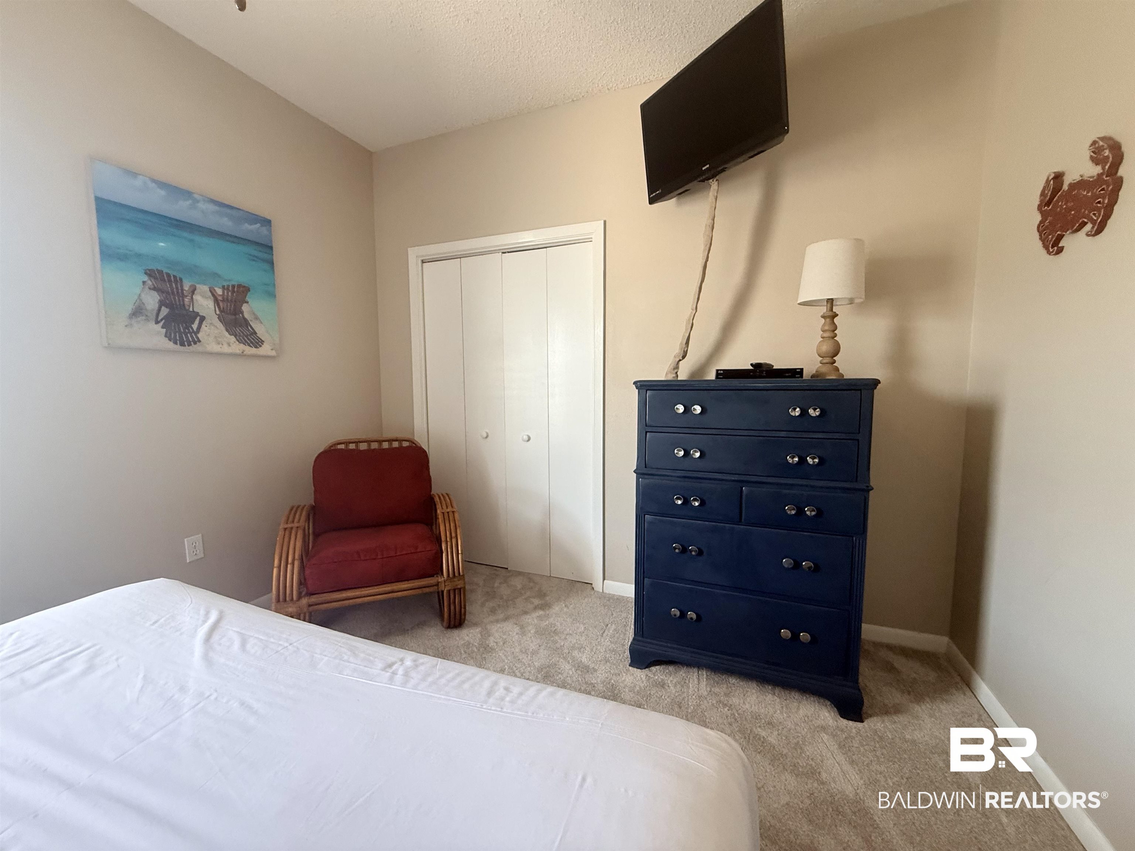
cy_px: 426
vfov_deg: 85.7
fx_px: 459
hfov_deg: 102.1
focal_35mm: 14
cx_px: 568
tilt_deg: -4.4
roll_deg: +0.7
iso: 200
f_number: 2.2
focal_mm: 2.22
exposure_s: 1/120
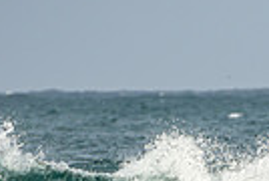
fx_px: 10035
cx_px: 395
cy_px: 234
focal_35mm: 1340
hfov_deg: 1.5
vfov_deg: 1.0
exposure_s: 1/2000
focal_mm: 200
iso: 200
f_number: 5
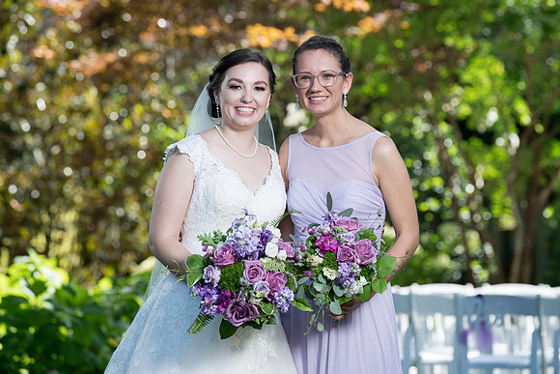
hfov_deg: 8.4
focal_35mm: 246
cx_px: 287
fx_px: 3833
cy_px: 144
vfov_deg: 5.6
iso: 160
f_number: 5.6
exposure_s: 1/200
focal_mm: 200
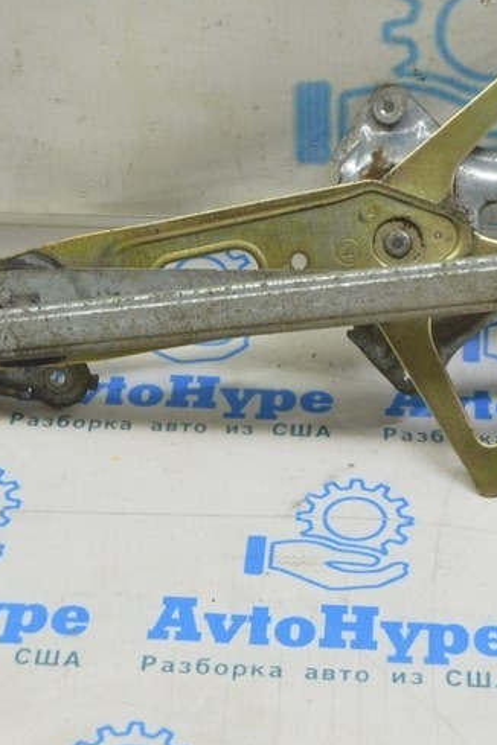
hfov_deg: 15.0
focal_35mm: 91
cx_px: 293
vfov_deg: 22.3
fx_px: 1885
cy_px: 292
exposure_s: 1/20
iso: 400
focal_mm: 29
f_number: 5.6
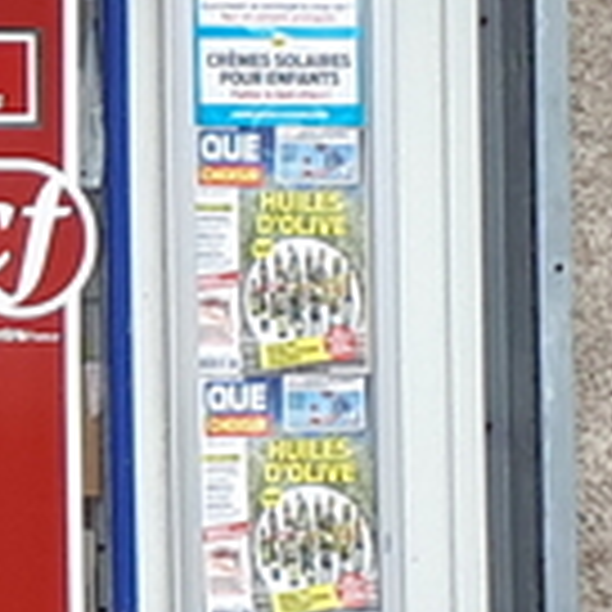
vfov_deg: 10.3
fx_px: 3380
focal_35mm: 169
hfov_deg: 9.1
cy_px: 248
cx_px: -968
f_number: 1.9
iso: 40
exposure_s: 1/427
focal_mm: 3.6
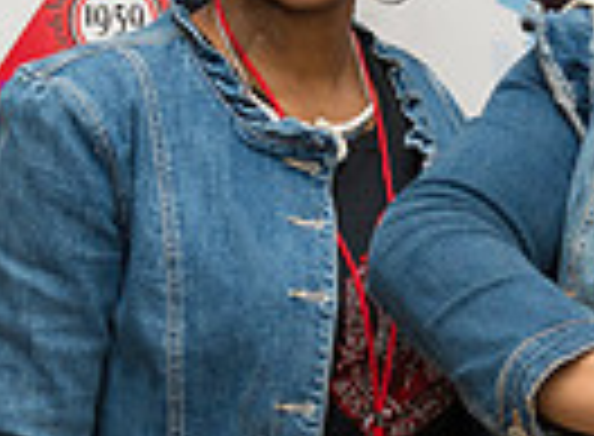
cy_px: 130
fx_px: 3458
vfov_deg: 7.2
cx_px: 801
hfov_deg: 9.6
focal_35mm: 203
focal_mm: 38
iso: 640
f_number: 4
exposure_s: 1/500
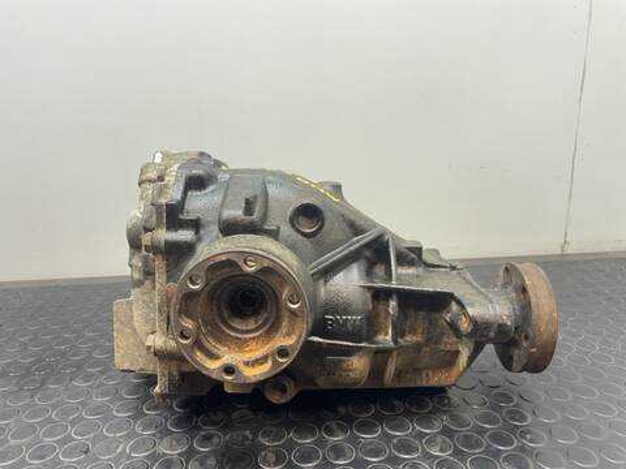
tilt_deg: -15.9
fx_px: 470
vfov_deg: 53.1
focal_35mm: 26
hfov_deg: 67.3
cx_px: 313
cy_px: 234
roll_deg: +3.7
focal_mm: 4.2
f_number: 1.6
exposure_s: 1/50
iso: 400
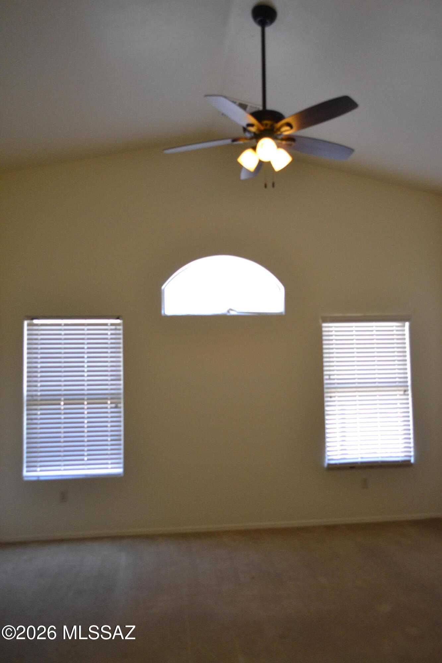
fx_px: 497
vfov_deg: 67.4
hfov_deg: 47.9
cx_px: 221
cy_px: 332
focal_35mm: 27
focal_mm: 18
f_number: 3.5
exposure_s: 1/60
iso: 900
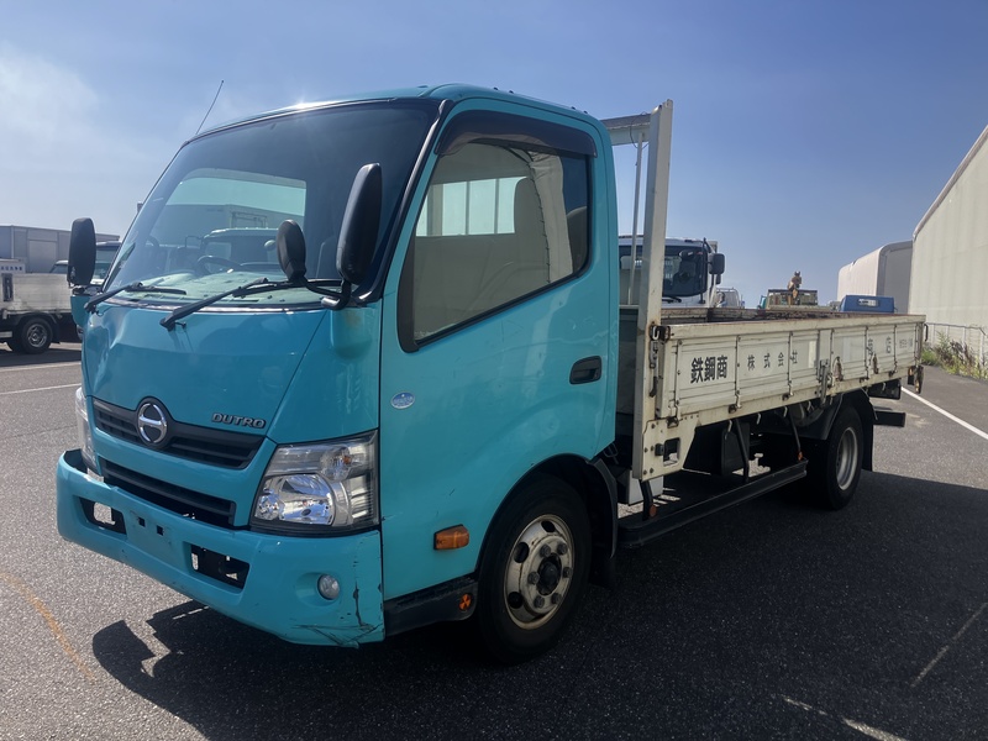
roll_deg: -3.0
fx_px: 799
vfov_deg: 49.7
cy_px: 370
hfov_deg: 63.4
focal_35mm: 28
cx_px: 494
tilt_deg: -3.6
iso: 32
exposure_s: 1/1736
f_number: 1.8
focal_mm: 3.99
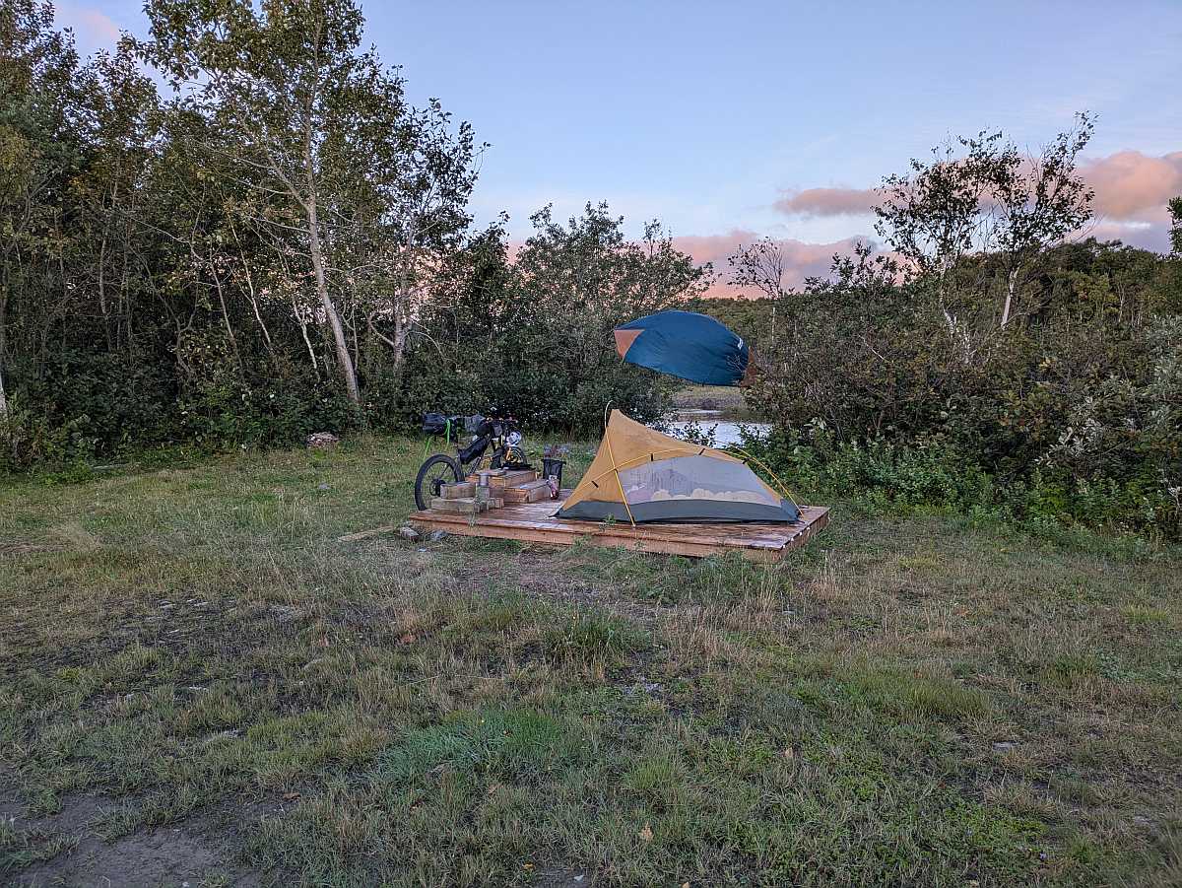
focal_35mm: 25
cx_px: 591
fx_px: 854
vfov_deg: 54.9
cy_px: 444
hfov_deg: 69.4
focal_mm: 5.43
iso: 45
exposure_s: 1/282
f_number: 1.89
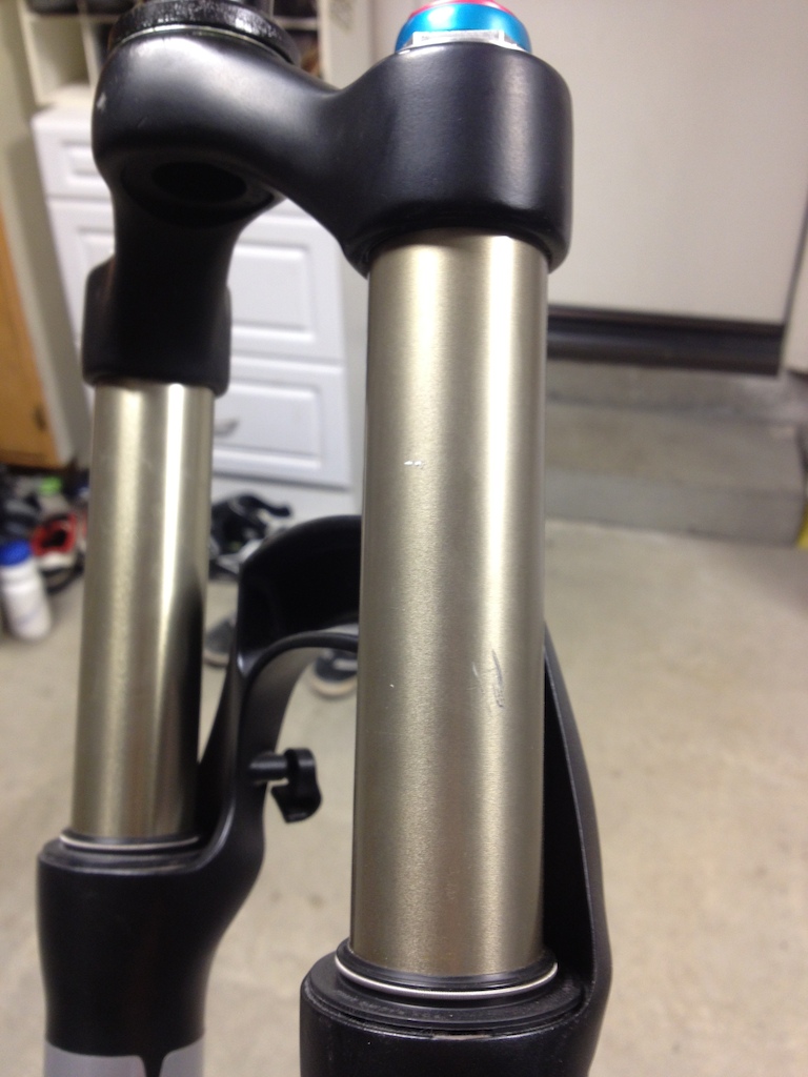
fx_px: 1089
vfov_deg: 52.6
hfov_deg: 40.7
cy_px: 538
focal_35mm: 35
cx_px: 404
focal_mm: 4.28
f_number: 2.4
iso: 80
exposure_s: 1/20
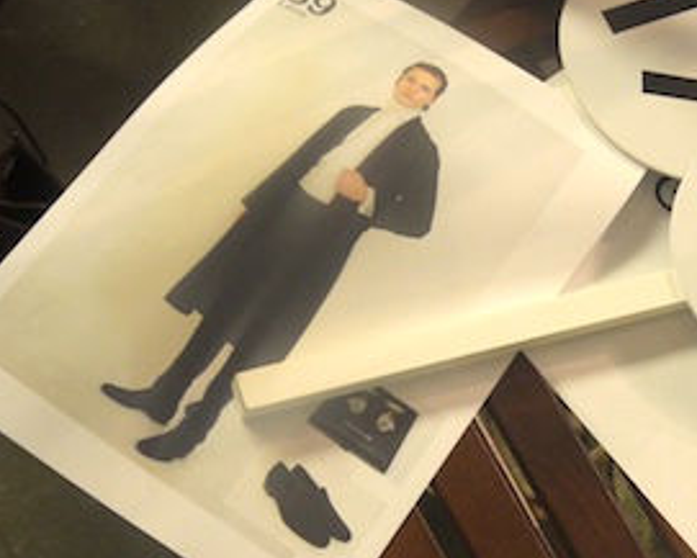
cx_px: 687
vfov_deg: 18.7
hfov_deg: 22.4
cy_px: 234
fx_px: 1692
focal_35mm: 82
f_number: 4.1
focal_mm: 19
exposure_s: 1/40
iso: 400
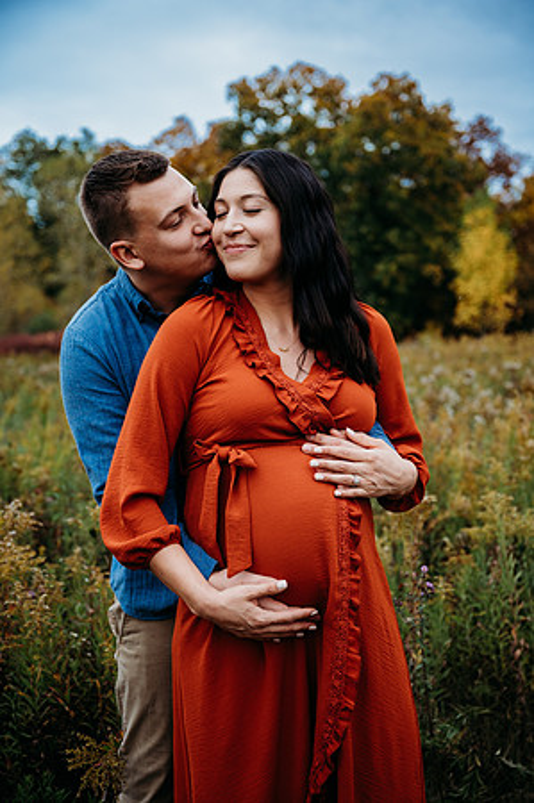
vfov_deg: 45.5
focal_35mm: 43
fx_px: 959
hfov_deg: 31.1
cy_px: 402
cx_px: 267
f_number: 2.8
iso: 320
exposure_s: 1/400
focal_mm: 43
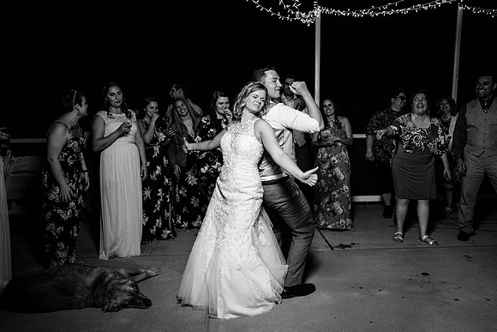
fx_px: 428
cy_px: 155
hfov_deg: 60.2
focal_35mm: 31
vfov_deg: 42.3
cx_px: 259
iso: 2000
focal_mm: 26
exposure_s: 1/100
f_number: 5.6
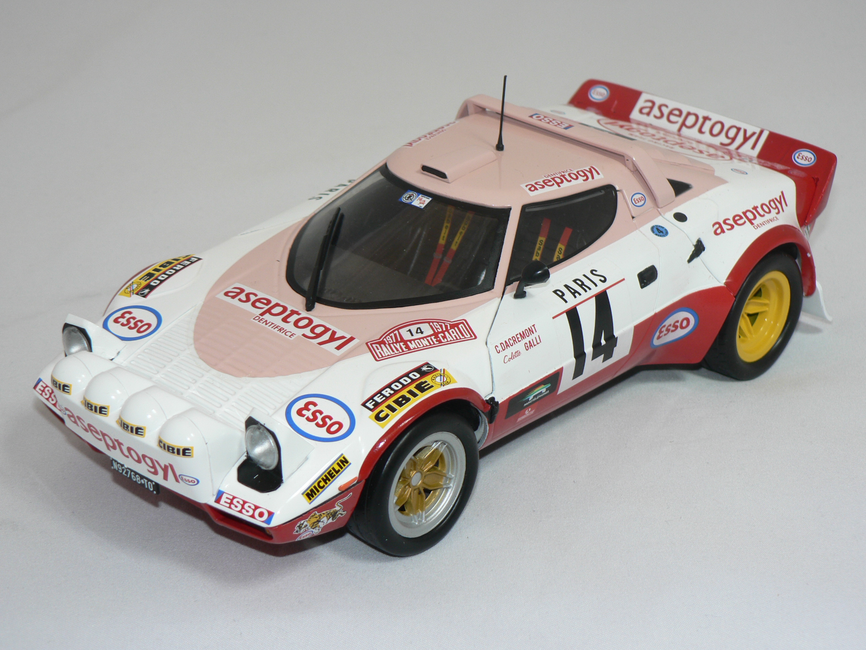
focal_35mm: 73
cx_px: 433
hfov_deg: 26.7
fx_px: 1826
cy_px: 325
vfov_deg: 20.2
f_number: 3.2
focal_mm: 12.2
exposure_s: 1/80
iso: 80
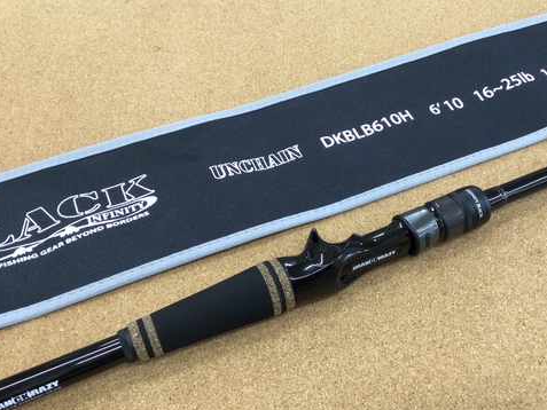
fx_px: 616
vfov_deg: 36.7
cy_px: 239
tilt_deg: -57.0
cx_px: 312
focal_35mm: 39
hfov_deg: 47.7
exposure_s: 1/30
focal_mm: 3.3
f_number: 2.4
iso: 50
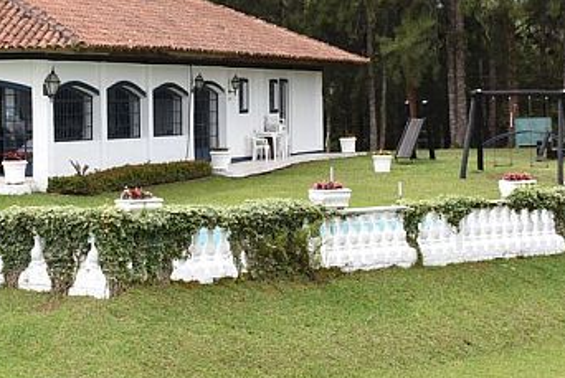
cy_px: 41
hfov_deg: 14.8
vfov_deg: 9.9
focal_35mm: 138
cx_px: 164
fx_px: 2169
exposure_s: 1/320
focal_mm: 45
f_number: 9
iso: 500
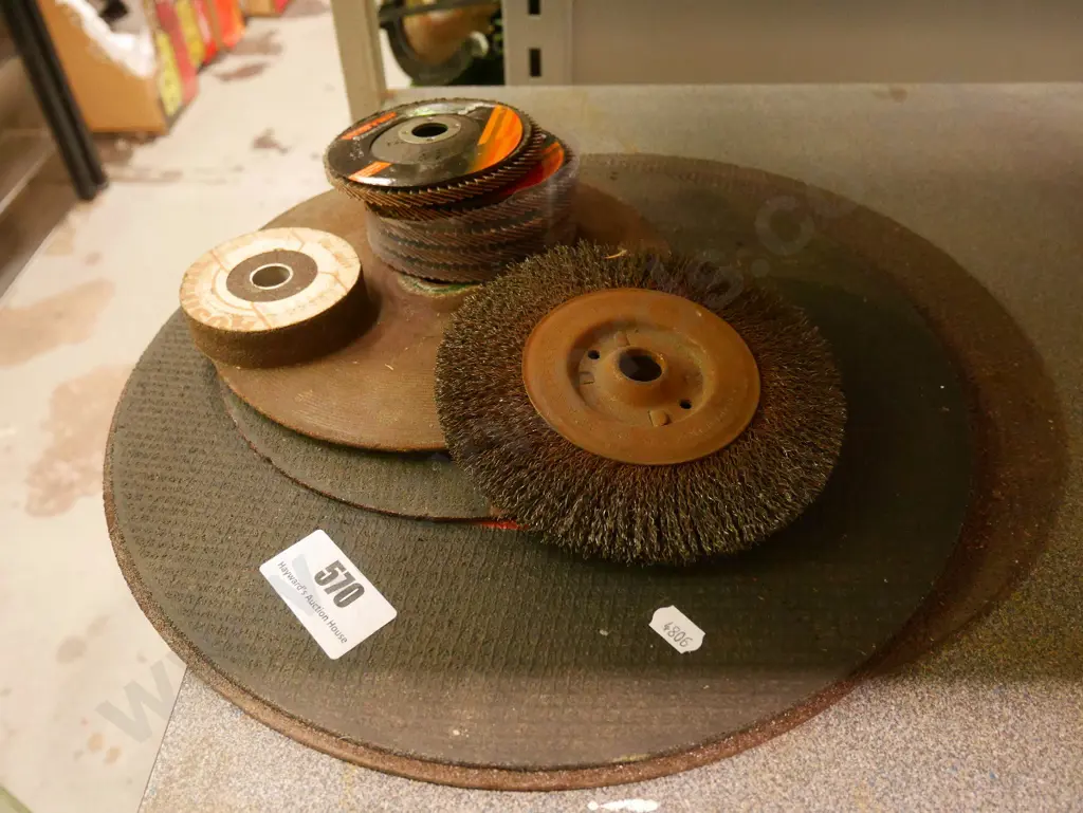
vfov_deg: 53.1
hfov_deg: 67.3
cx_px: 542
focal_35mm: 26
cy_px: 406
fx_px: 814
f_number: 3.7
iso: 3200
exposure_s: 1/40
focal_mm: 13
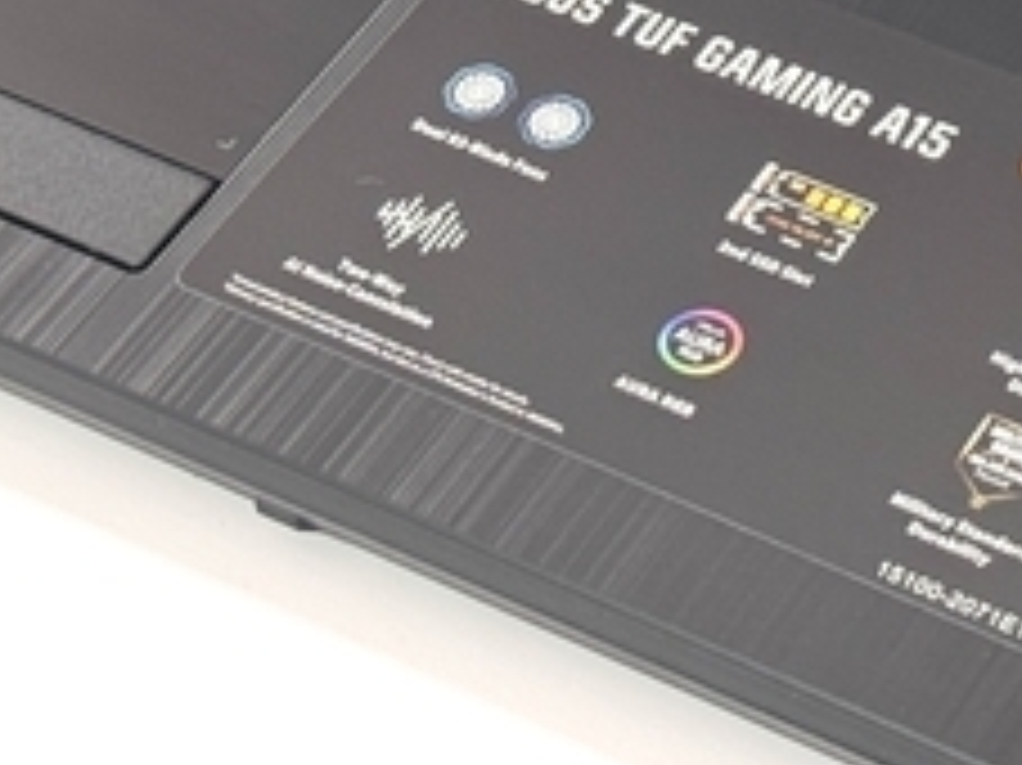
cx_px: 882
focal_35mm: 169
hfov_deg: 11.6
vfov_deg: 8.6
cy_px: -369
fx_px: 4987
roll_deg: +2.5
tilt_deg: -37.2
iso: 100
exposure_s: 1/67
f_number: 1.78
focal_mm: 6.76
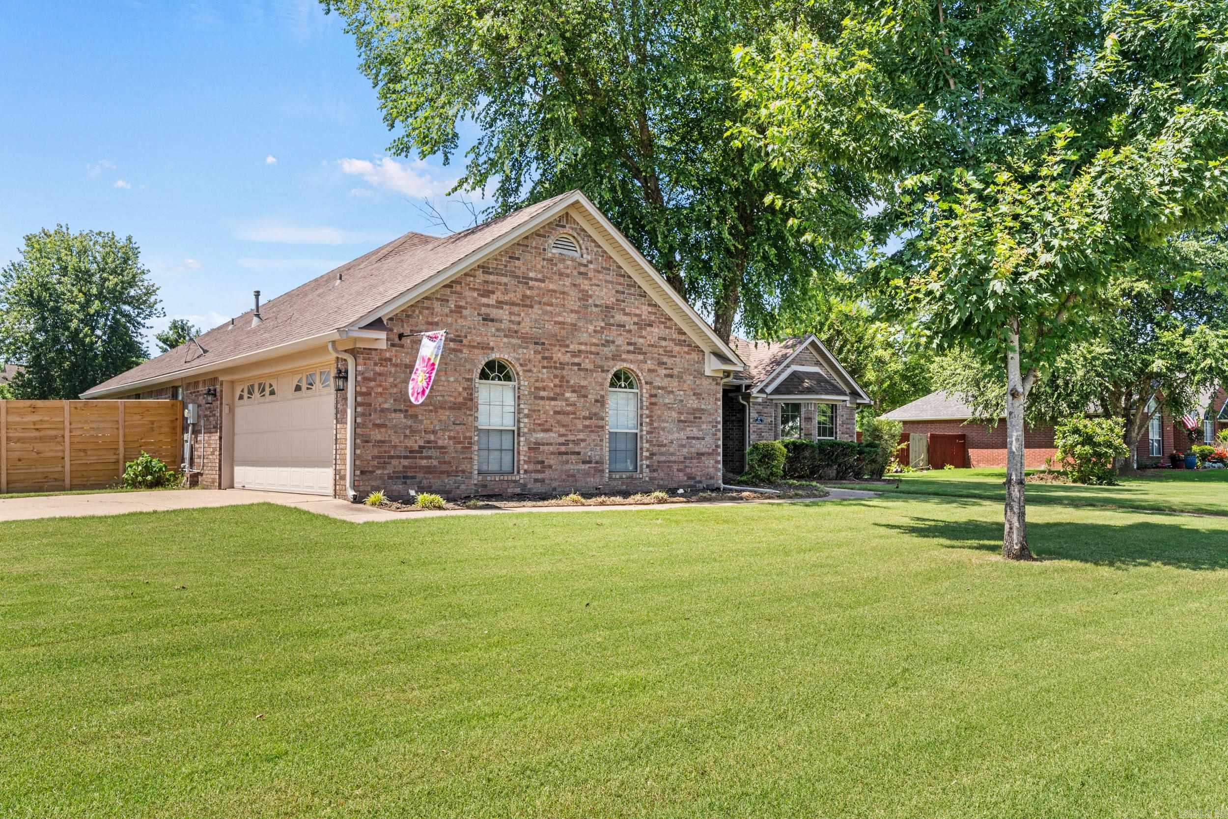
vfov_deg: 47.9
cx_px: 614
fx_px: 921
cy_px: 410
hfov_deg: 67.4
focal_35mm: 27
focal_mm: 18
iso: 250
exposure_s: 1/100
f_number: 8
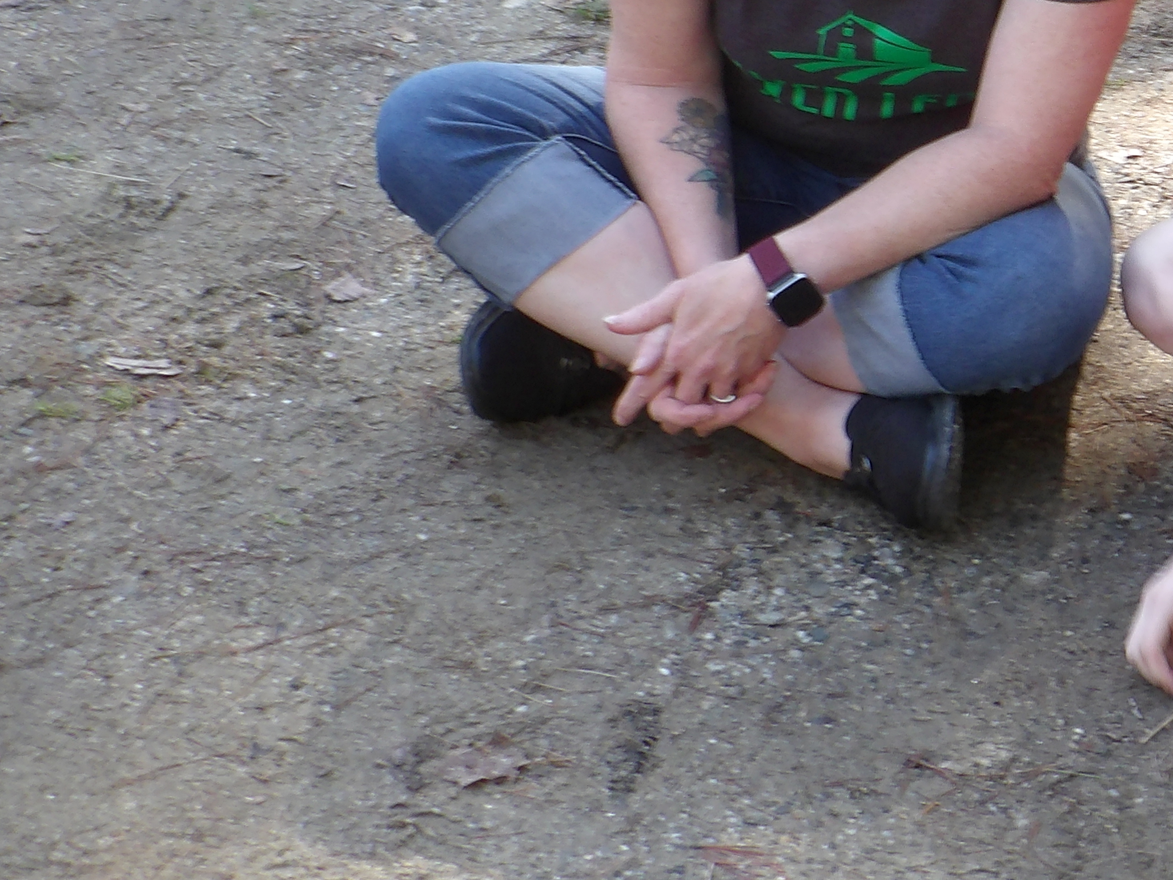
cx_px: 1164
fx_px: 3592
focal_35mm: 106
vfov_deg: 13.8
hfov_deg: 18.1
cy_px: 50
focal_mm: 7.6
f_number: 4.9
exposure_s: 1/31
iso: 100
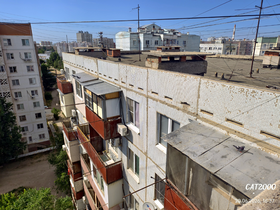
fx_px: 186
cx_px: 140
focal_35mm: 23
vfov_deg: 58.9
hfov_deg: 73.9
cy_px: 105
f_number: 1.57
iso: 72
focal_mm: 6.54
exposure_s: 1/4386
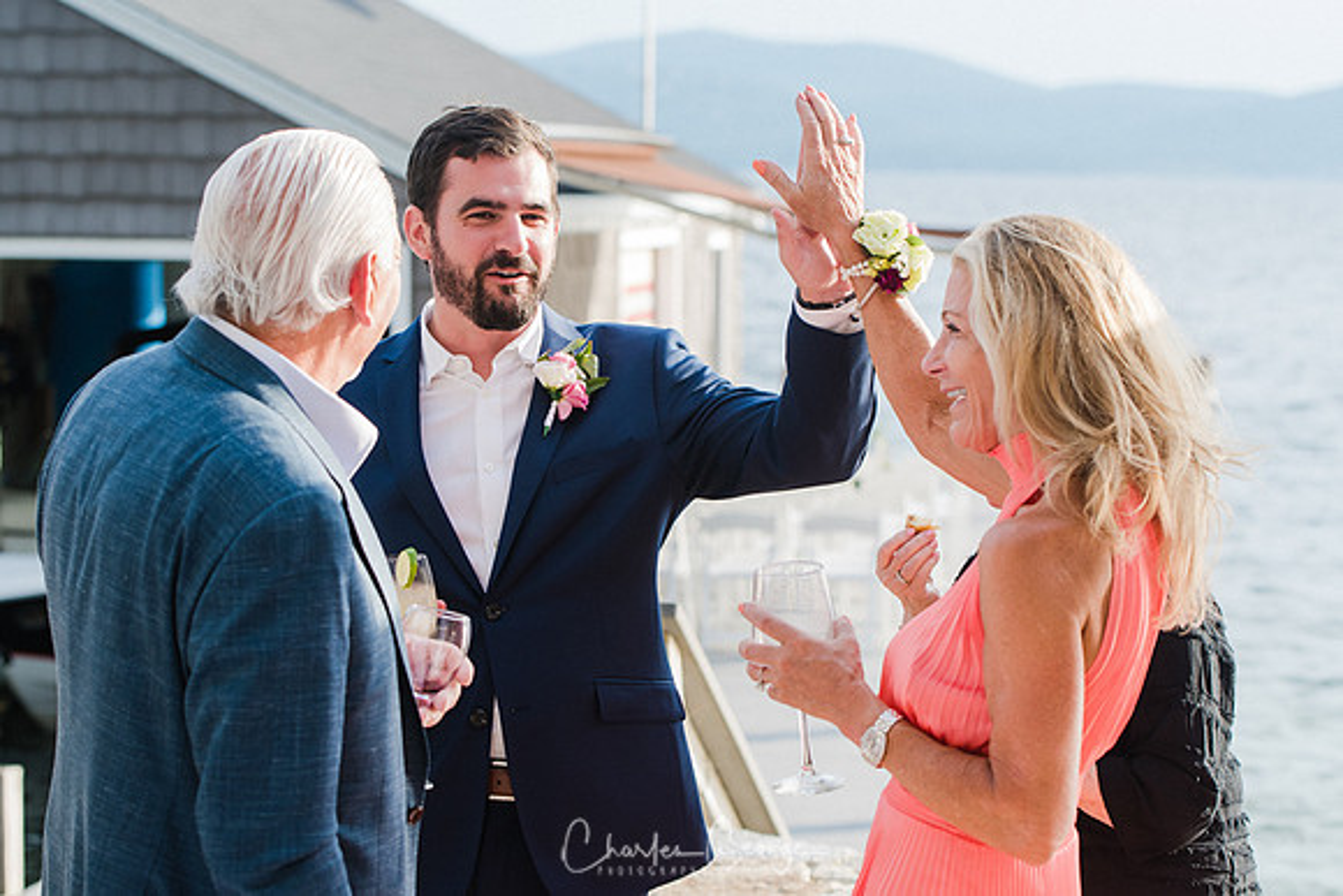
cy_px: 448
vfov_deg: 13.0
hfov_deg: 19.5
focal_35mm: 105
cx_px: 672
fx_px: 3918
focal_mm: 70
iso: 200
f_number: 4
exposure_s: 1/400
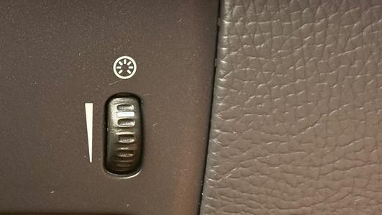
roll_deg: +0.0
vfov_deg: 9.6
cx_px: -40
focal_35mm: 126
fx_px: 1277
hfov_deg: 16.5
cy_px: 134
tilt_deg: -9.3
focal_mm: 6.76
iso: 160
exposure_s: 1/63
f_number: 1.78
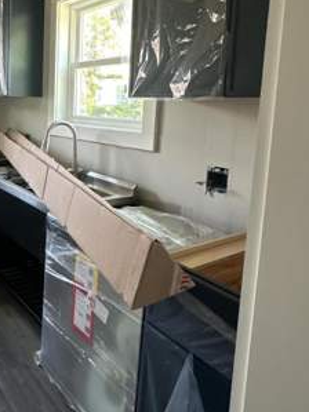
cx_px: 50
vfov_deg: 59.1
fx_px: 357
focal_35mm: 30
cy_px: 150
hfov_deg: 43.9
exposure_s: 1/62
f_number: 2.2
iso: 320
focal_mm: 2.22
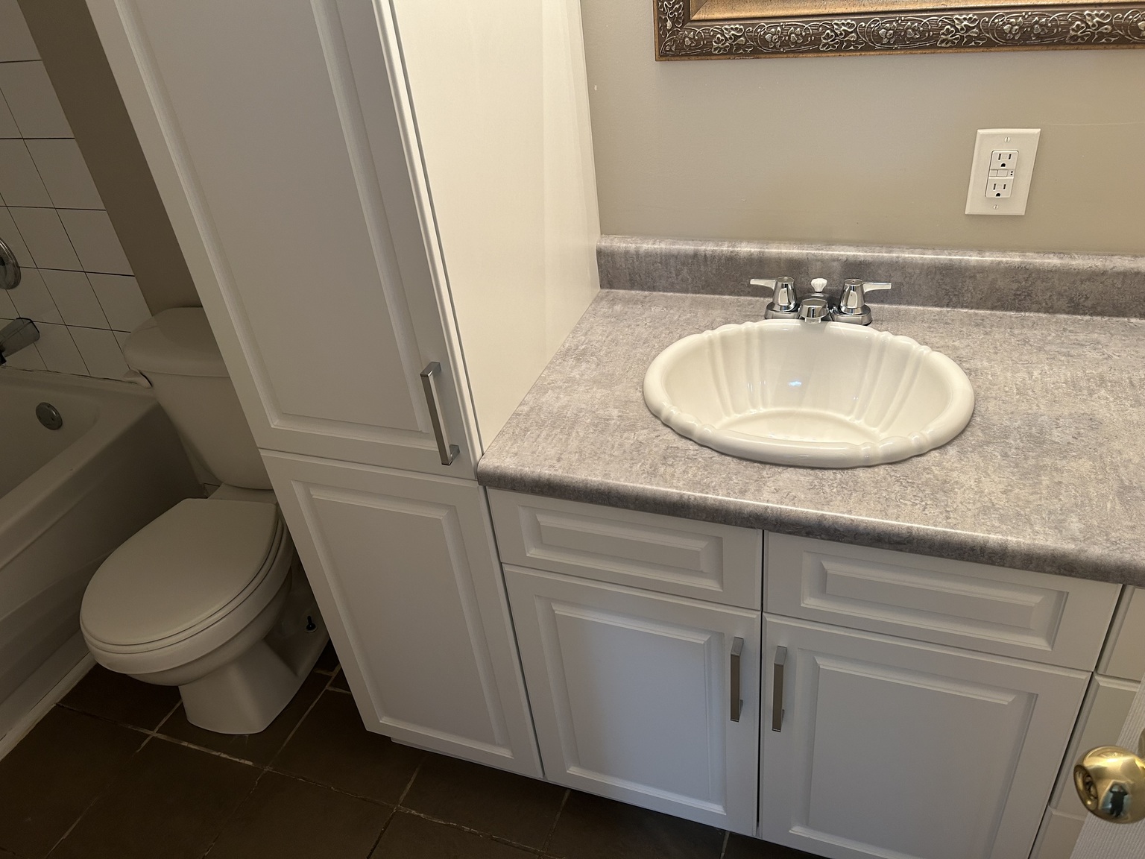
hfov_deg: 67.3
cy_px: 430
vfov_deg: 53.1
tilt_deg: -34.2
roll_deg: +8.3
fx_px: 860
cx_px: 572
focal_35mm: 26
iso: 100
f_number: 1.5
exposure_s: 1/60
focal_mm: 5.7
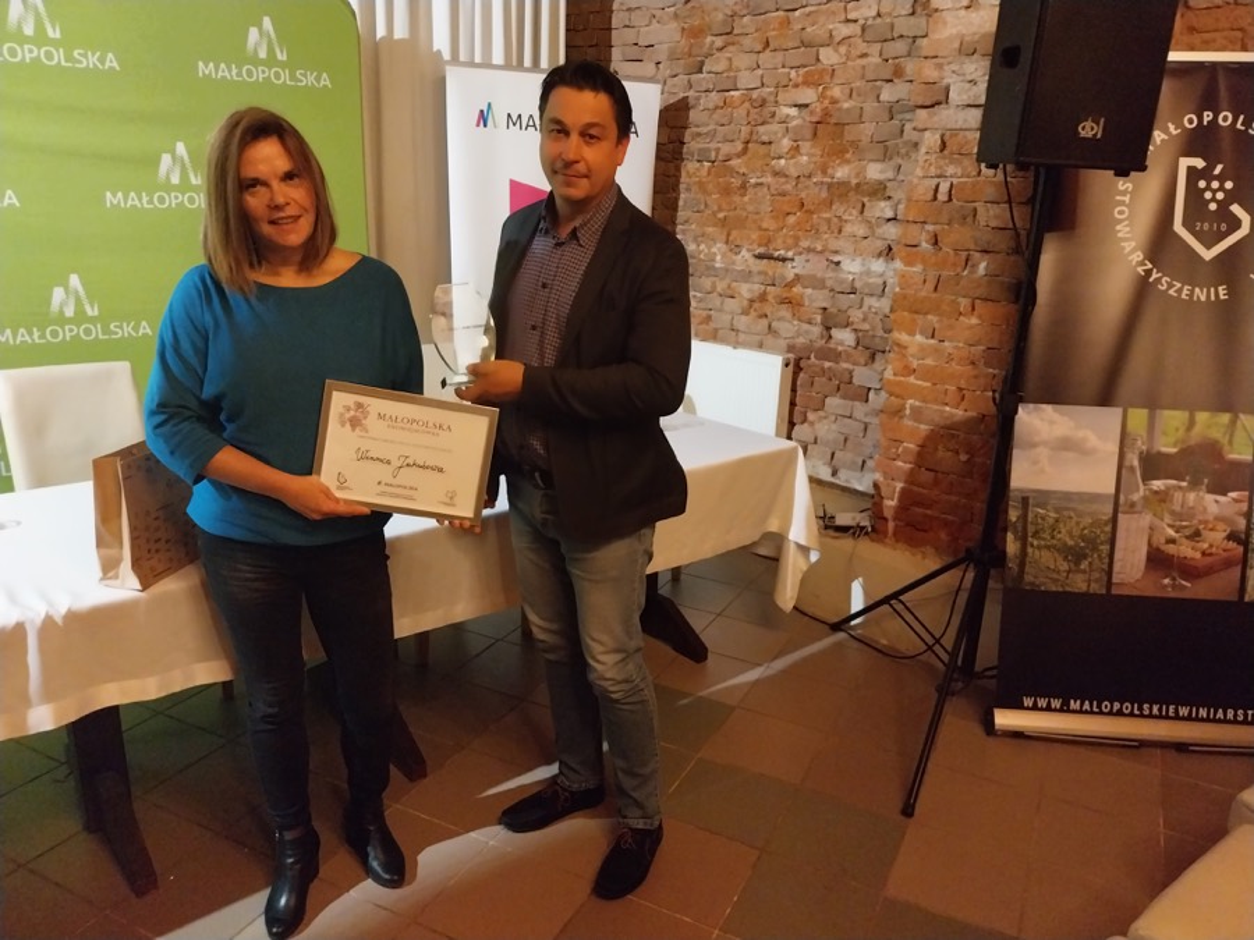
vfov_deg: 53.1
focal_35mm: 26
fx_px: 942
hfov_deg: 67.3
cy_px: 470
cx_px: 627
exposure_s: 1/25
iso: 1250
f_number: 1.8
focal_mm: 4
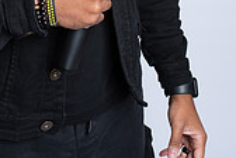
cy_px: -113
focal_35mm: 94
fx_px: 616
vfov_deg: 13.3
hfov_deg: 21.6
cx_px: 72
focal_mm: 35
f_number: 6.3
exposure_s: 1/200
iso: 250
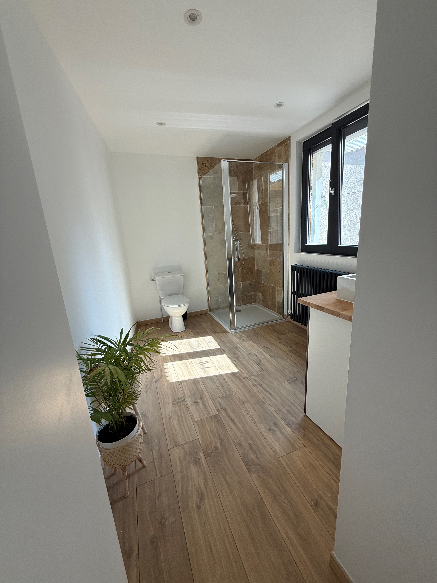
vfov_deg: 102.1
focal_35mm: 14
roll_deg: +4.5
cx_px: 218
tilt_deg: -12.4
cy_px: 292
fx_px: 236
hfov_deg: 85.7
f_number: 2.2
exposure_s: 1/99
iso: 40
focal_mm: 2.22
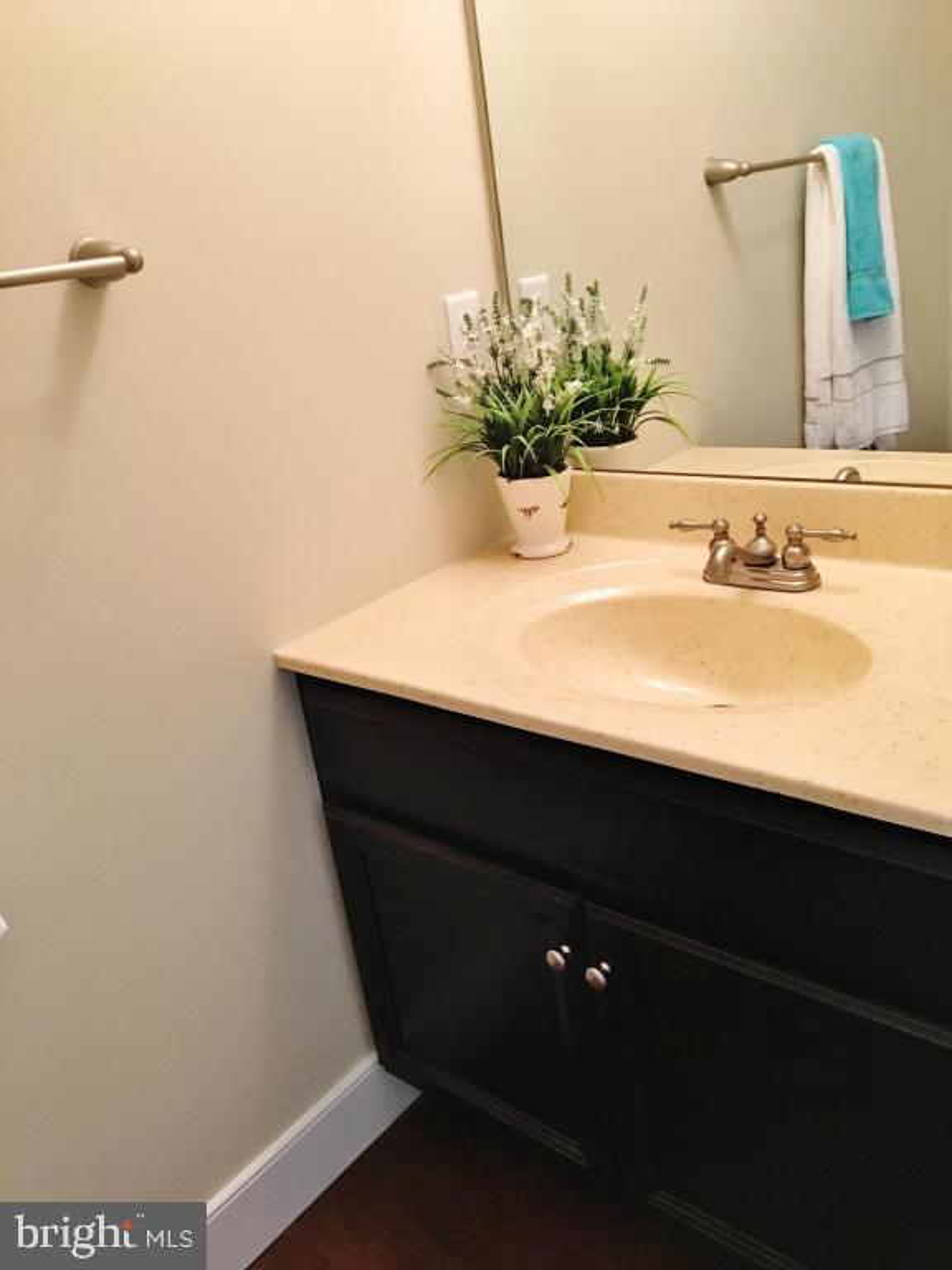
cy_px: 635
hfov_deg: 48.2
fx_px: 1063
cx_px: 476
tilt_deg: -20.3
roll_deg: +6.2
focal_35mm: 29
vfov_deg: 61.7
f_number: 2.2
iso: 160
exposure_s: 1/30
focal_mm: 4.15
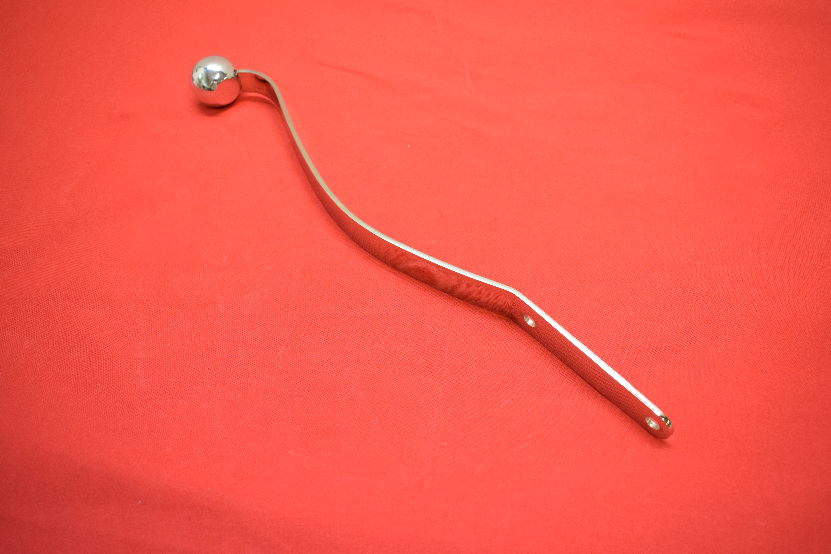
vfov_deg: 41.7
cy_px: 277
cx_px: 416
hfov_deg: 59.5
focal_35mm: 32
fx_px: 727
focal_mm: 21
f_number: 5
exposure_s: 1/125
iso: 2000
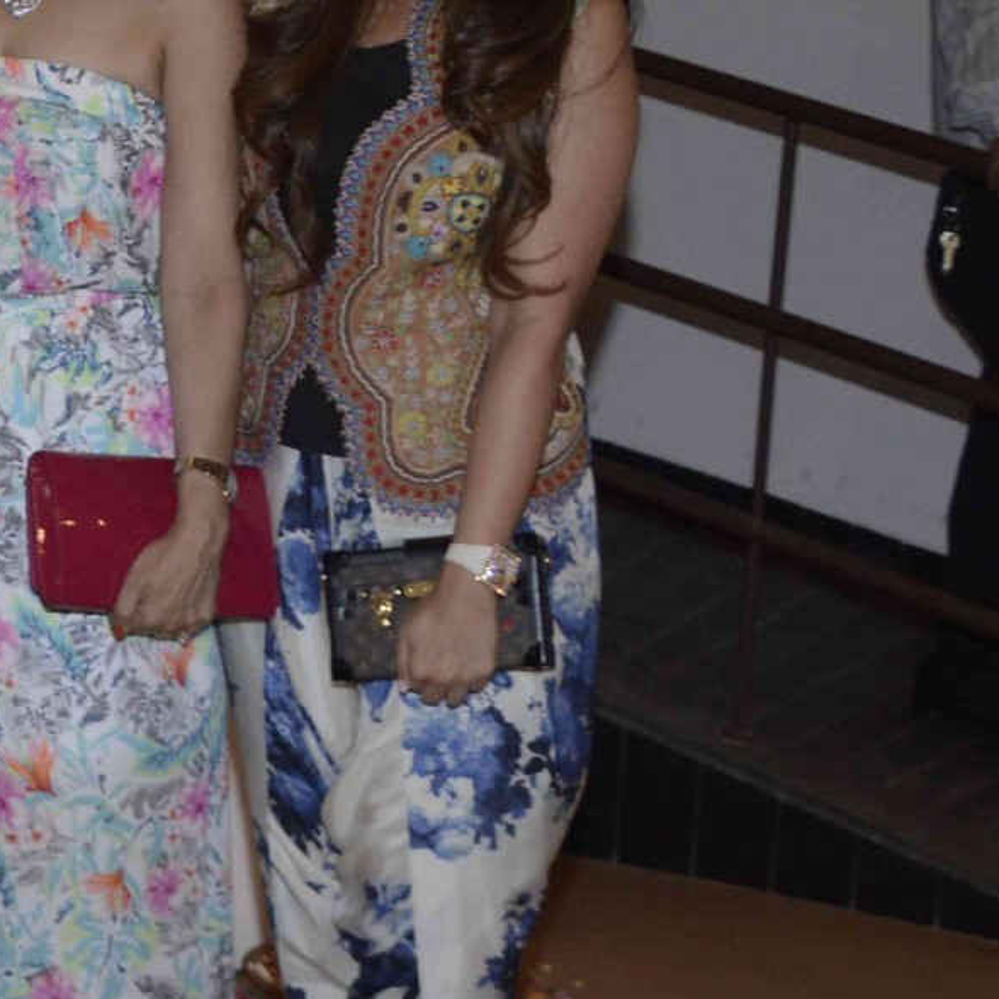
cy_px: 540
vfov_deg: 17.0
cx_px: -906
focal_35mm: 103
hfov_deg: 14.5
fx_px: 3351
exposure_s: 1/250
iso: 400
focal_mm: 21
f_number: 6.3
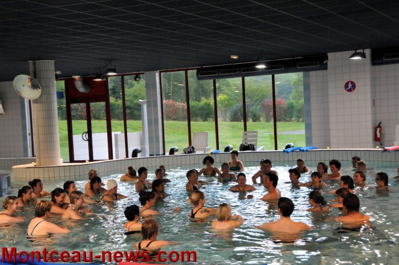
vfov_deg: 22.6
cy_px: 132
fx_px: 664
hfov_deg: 33.4
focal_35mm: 60
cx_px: 200
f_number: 7.1
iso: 3200
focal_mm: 40
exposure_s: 1/200
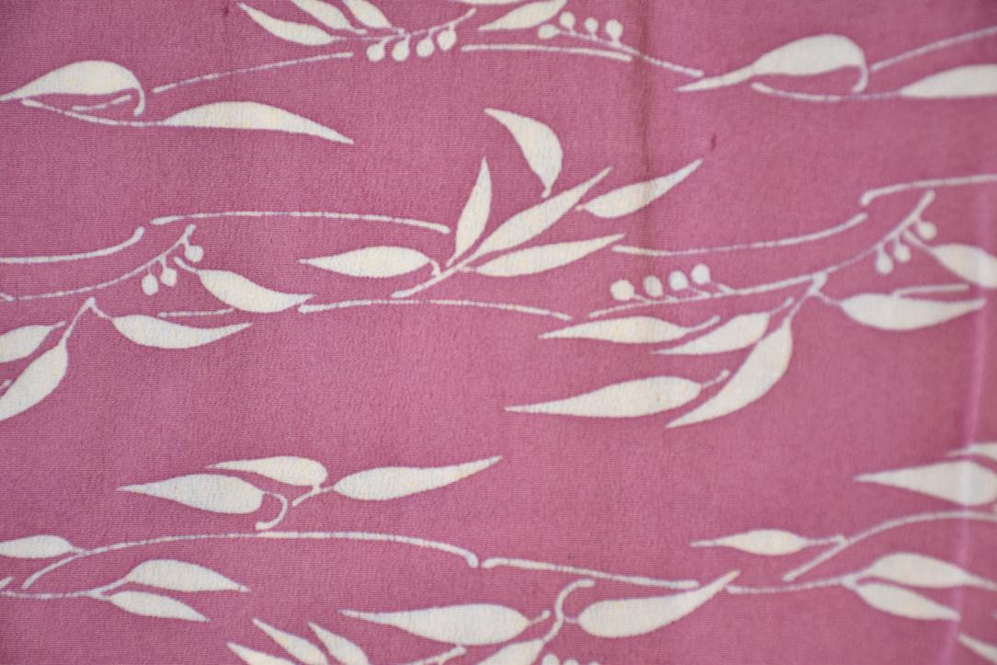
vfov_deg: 13.0
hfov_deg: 19.5
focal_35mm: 105
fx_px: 2908
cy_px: 332
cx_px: 498
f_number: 5
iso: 400
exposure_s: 1/25
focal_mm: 70
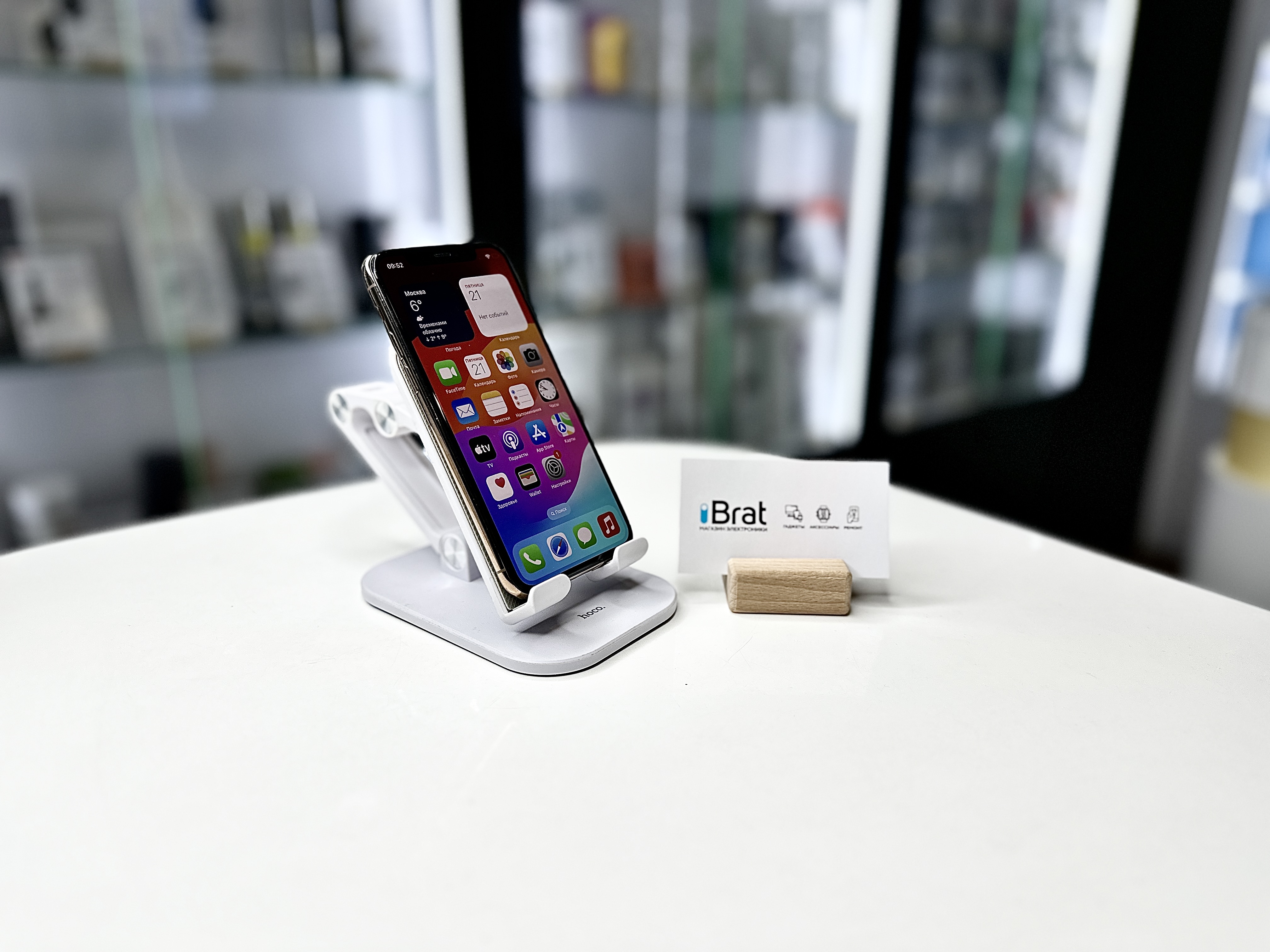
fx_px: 881
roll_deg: -0.7
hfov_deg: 71.6
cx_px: 635
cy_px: 476
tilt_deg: -18.8
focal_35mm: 24
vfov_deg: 56.8
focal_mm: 6.86
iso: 80
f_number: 1.78
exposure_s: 1/552
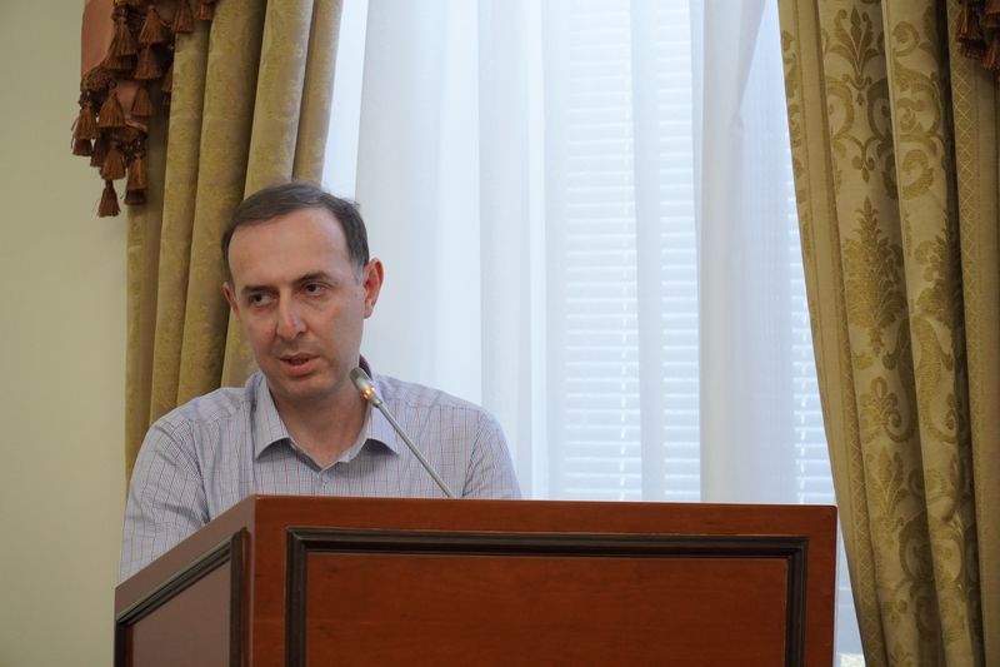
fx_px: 4374
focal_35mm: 158
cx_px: 500
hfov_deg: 13.0
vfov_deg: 8.7
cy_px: 334
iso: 2500
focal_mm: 105
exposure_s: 1/200
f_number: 4
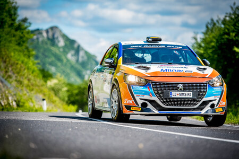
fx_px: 929
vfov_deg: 9.8
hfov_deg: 14.7
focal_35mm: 140
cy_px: 80
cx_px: 120
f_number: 2.8
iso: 400
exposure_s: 1/2500
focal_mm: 140
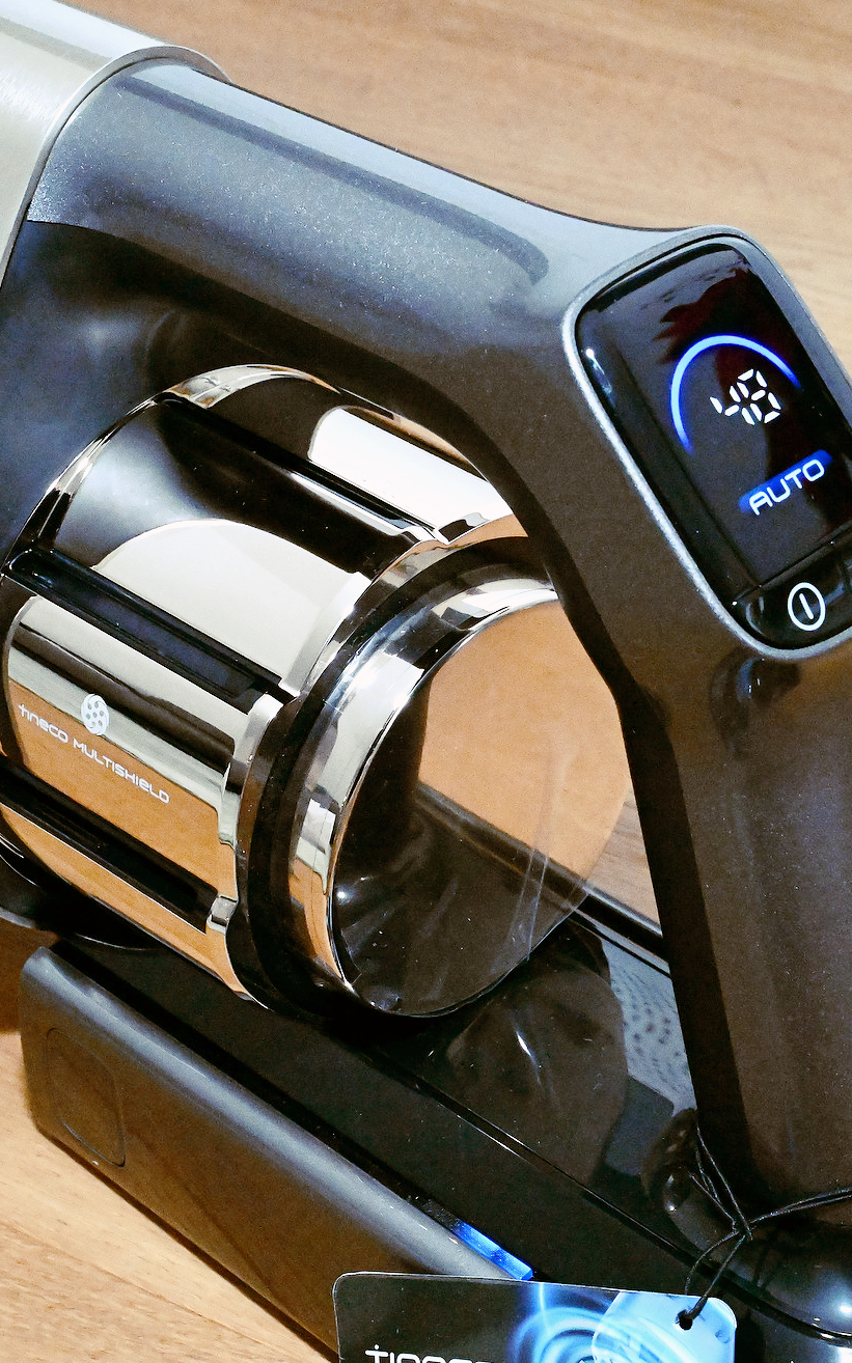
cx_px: 370
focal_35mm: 76
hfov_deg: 17.1
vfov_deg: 27.1
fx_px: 2824
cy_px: 678
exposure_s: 1/60
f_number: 20
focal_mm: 49
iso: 25600
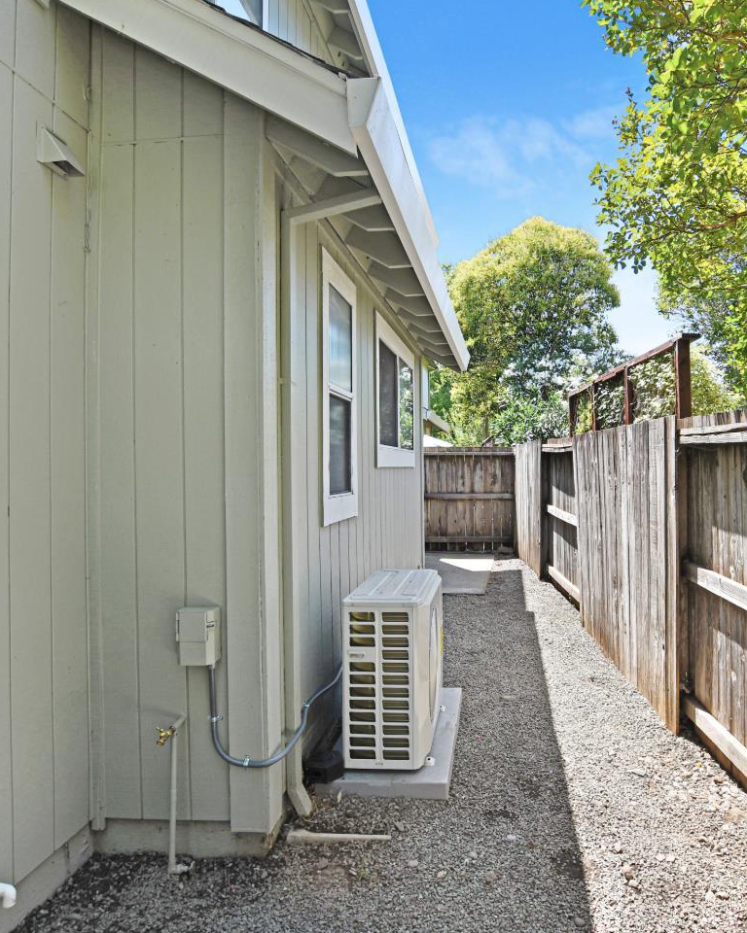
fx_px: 608
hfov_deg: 62.2
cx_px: 470
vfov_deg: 75.0
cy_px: 460
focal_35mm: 22
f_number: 5.6
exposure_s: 1/125
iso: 100
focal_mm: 10
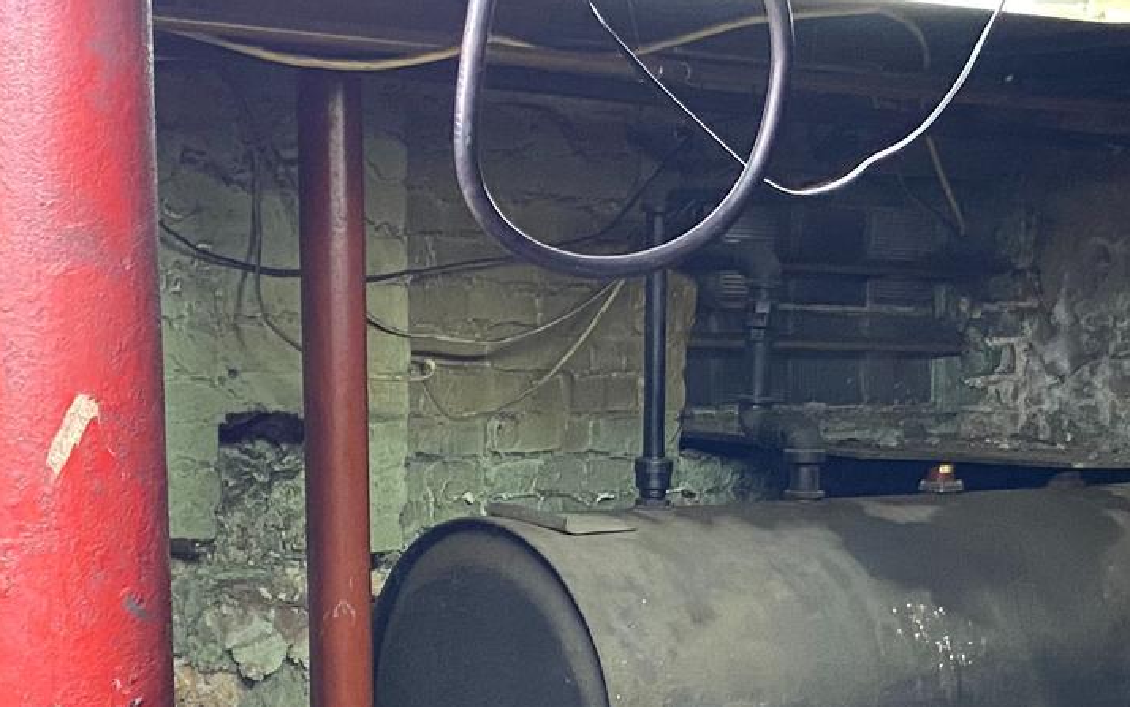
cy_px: 731
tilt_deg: -10.7
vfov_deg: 16.2
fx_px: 2434
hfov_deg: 25.9
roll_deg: -0.5
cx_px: 804
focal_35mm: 79
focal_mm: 4.25
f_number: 1.8
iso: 400
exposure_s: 1/40
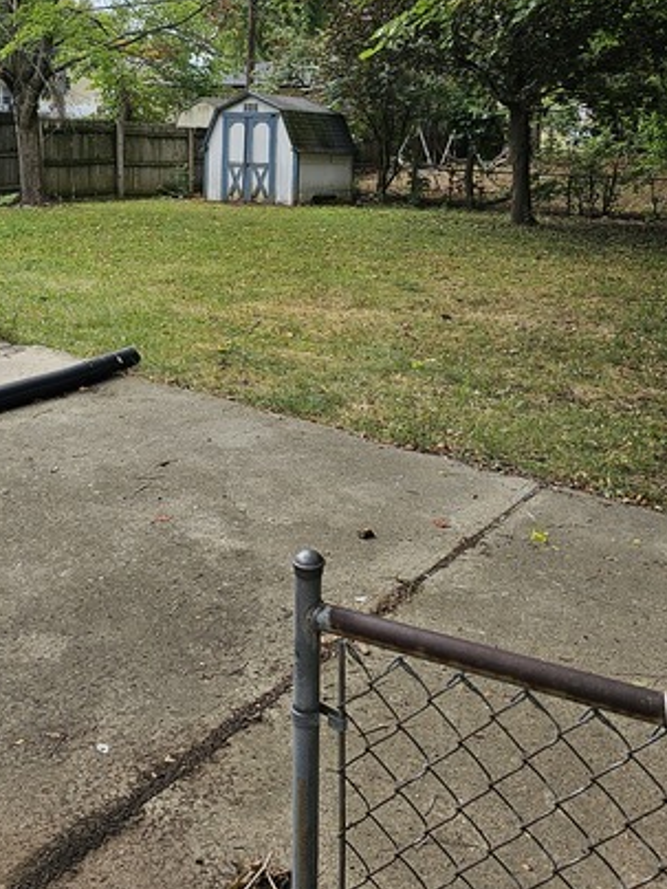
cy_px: 245
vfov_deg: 47.5
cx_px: 240
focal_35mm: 38
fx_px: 976
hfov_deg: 37.4
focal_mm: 6.3
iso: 10
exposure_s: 1/392
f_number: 1.7
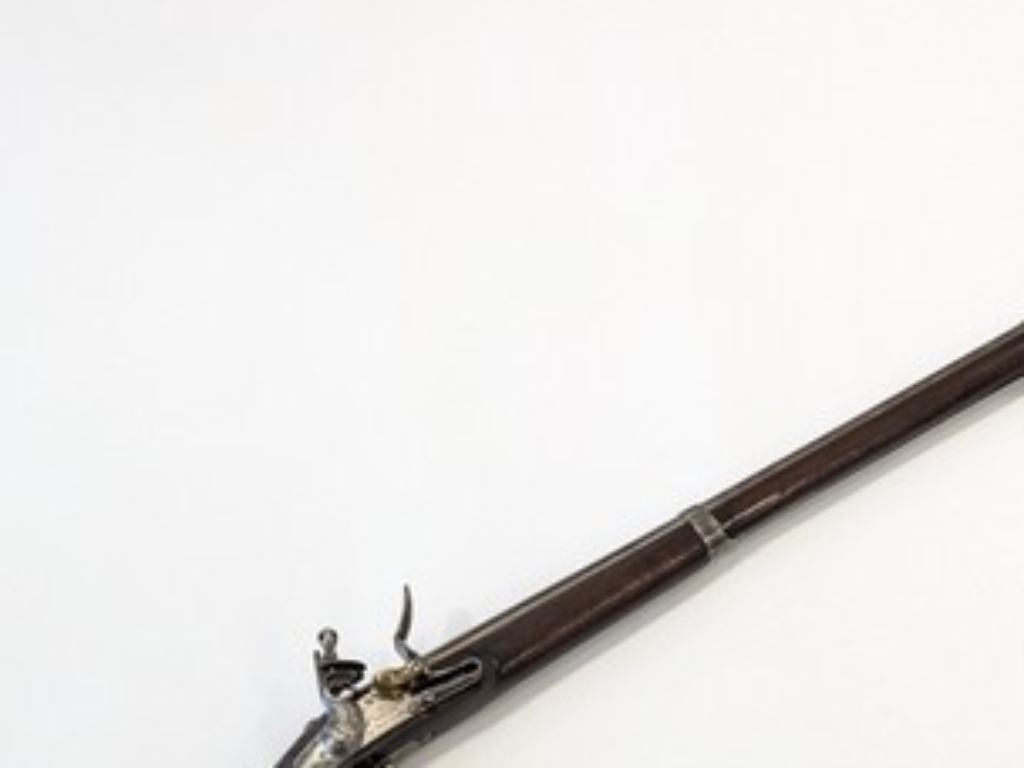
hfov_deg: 24.6
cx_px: 677
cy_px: 610
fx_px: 2337
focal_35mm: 79
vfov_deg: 18.5
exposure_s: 1/99.9
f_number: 1.85
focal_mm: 6.81
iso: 177
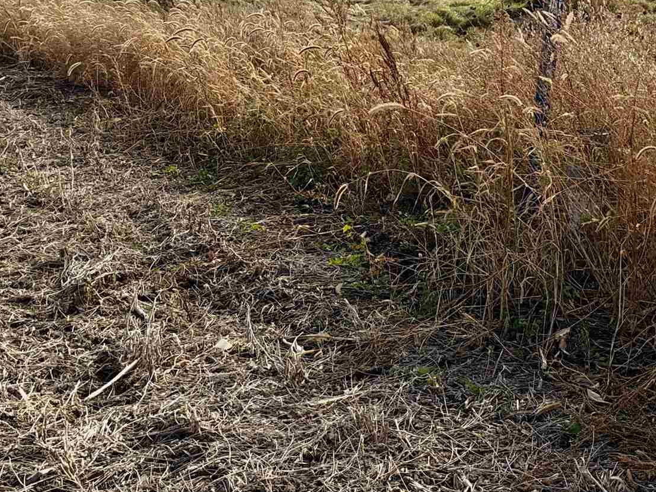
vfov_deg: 21.8
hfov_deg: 27.9
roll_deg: -3.3
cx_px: 590
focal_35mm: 67
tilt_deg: -8.2
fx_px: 1270
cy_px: 128
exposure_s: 1/7143
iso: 64
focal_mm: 6.93
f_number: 1.8
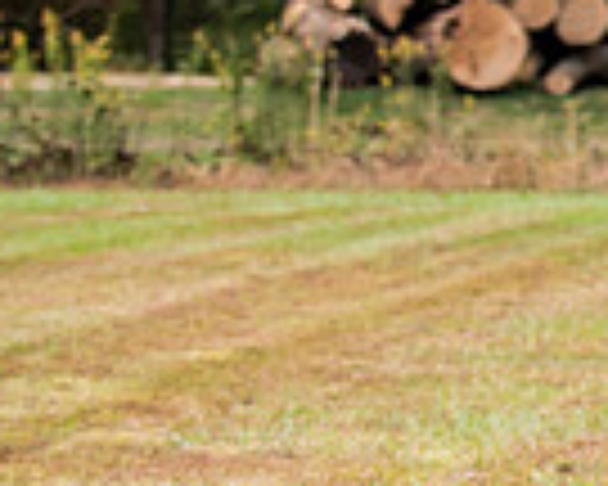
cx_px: 1239
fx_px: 5668
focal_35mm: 315
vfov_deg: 4.9
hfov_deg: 6.0
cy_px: 92
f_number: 3.5
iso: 320
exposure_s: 1/1000
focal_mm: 78
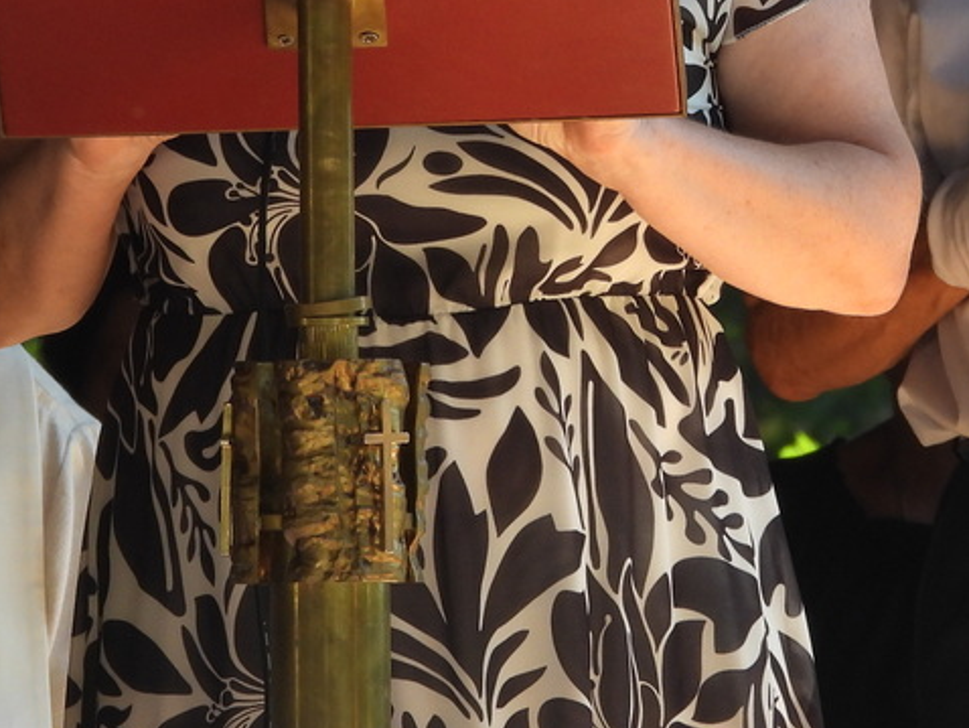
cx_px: 720
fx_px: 30415
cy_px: -101
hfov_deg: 1.8
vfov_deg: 1.4
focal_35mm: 1086
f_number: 5
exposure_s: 1/250
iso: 180
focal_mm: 77.8
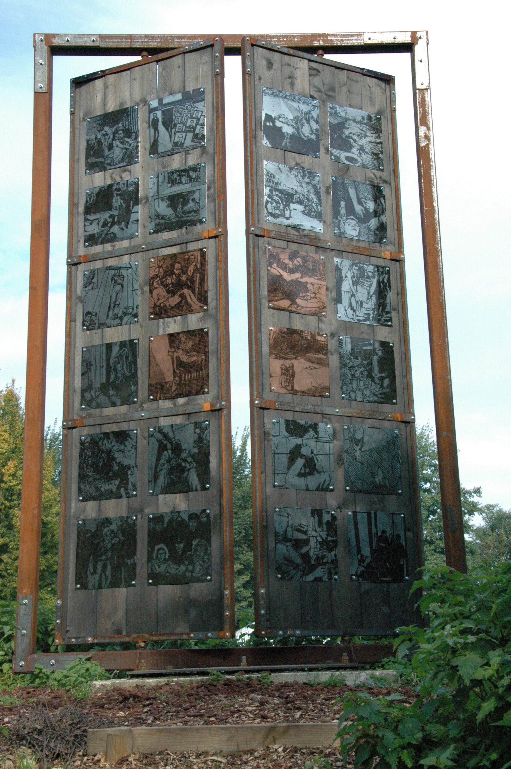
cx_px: 256
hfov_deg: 28.0
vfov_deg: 41.1
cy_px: 384
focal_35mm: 48
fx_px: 1024
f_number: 13
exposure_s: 1/640
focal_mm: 32
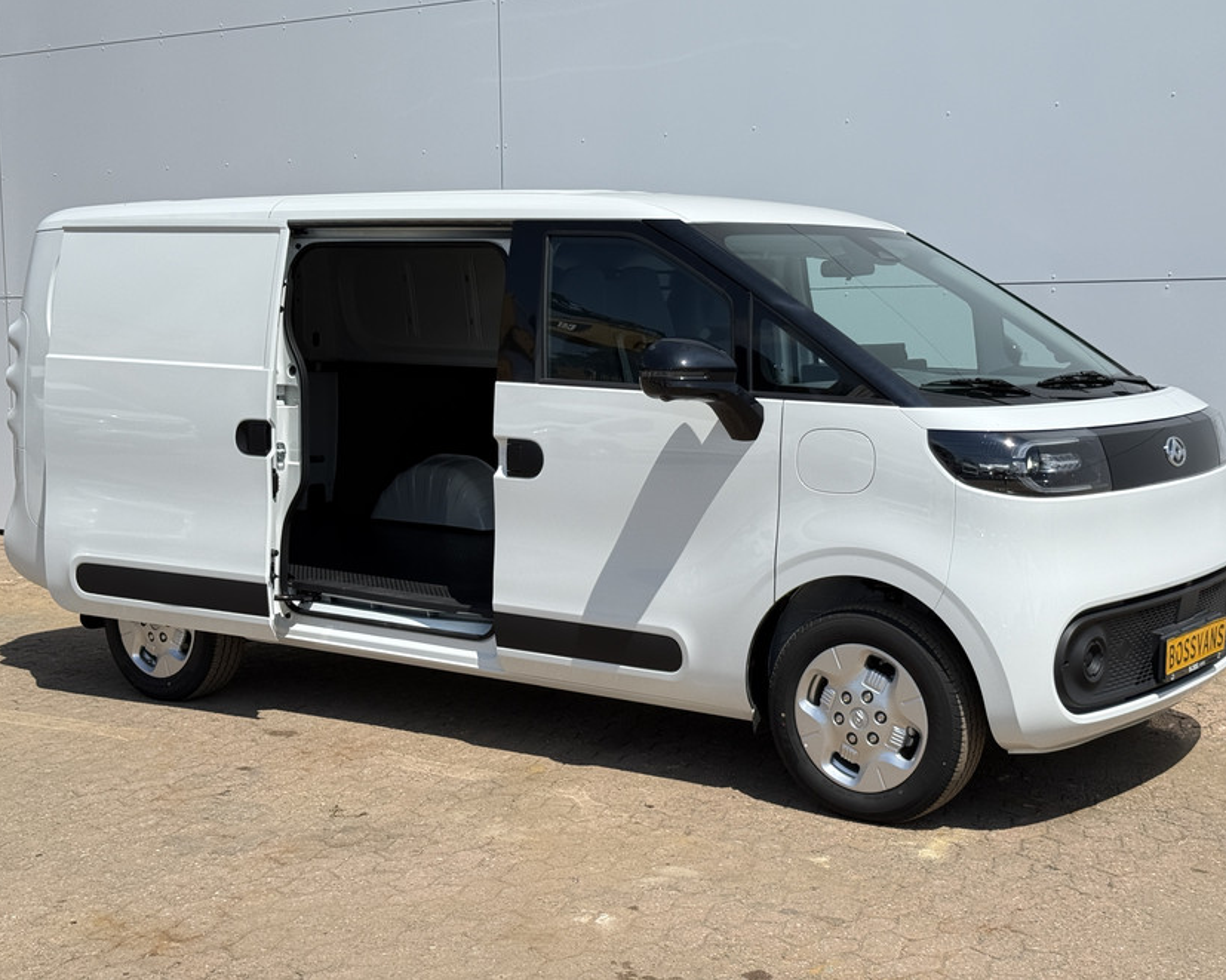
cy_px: 481
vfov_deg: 29.7
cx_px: 623
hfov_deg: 36.7
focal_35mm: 51
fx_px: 1850
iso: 80
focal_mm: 6.76
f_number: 1.78
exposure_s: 1/7143
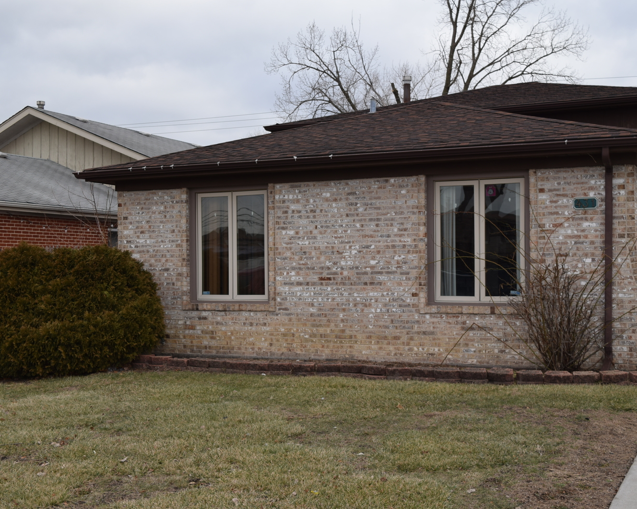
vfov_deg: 31.4
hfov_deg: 38.7
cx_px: 354
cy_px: 255
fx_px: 905
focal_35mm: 48
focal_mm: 28
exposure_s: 1/160
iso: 100
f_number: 6.3
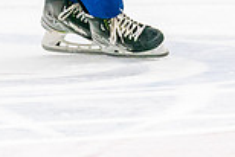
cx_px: 215
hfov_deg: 2.7
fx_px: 5038
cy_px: -103
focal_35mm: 771
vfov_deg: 1.8
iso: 3200
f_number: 2.8
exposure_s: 1/1250
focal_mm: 142
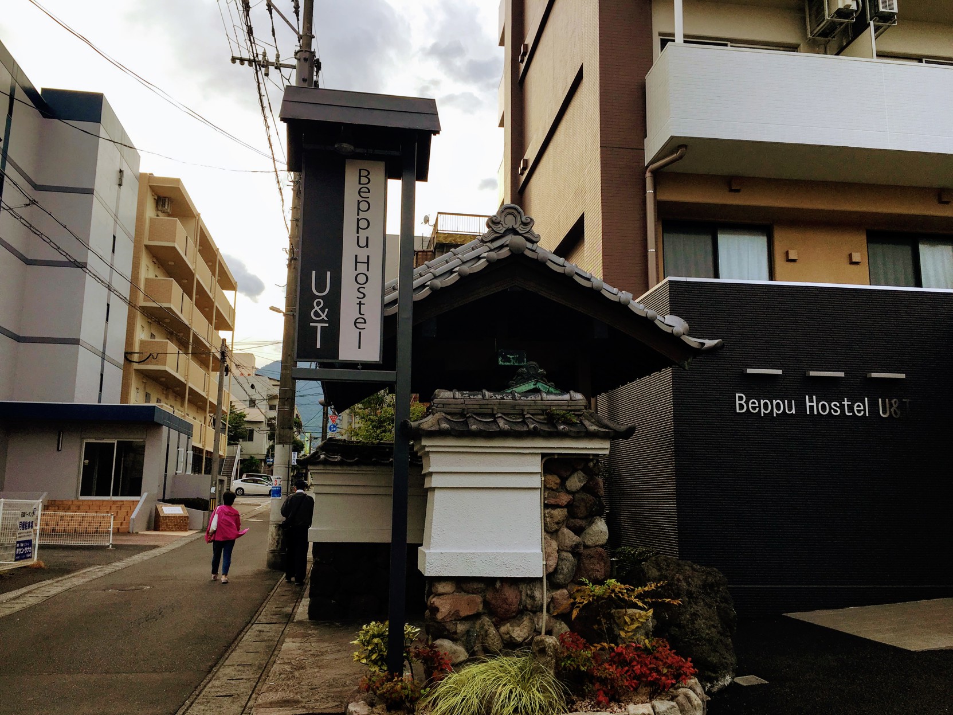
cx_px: 476
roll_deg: -0.2
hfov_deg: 61.7
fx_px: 798
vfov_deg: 48.2
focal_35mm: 29
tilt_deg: +9.6
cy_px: 358
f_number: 2.2
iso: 25
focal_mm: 4.15
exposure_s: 1/587
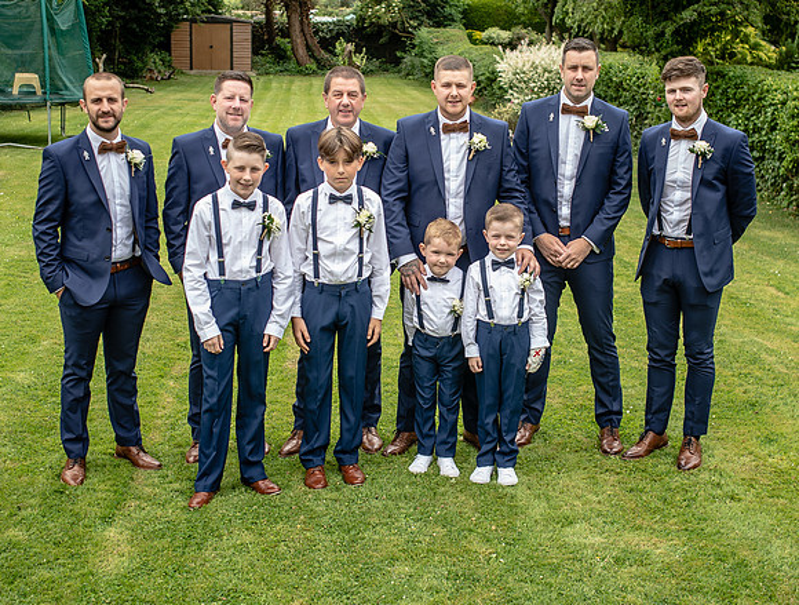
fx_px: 1222
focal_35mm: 53
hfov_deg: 36.2
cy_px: 249
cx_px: 432
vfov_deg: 27.7
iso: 100
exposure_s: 1/320
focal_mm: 35
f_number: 3.2
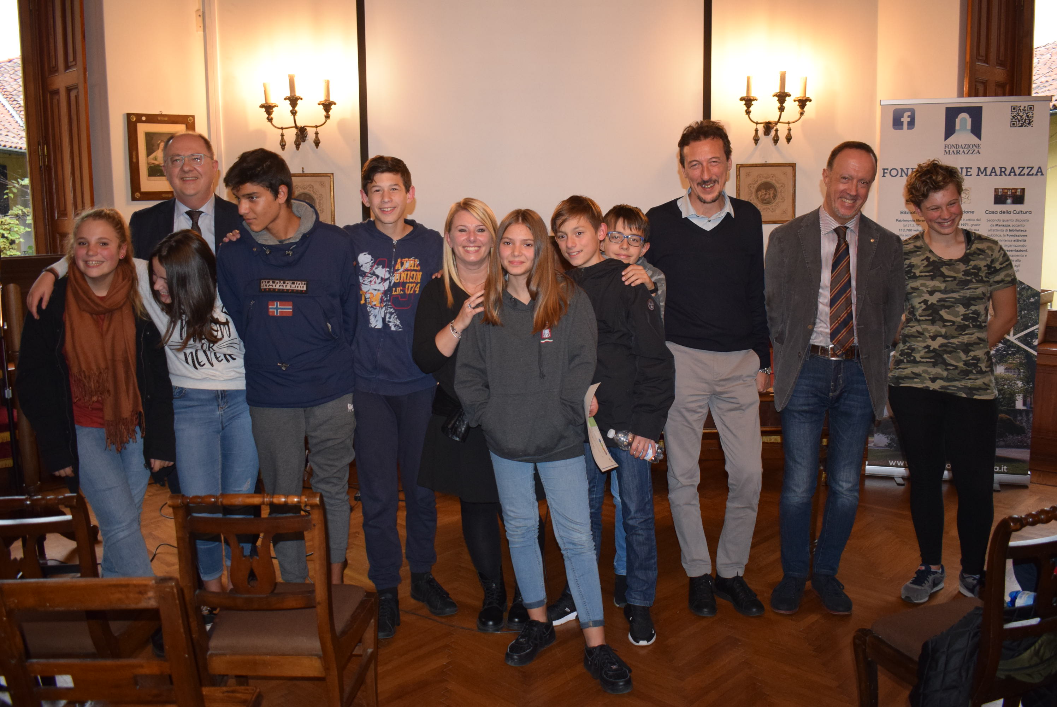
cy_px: 354
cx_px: 528
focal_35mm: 32
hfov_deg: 59.5
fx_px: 926
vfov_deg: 41.8
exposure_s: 1/60
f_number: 3.8
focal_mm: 21
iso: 1600
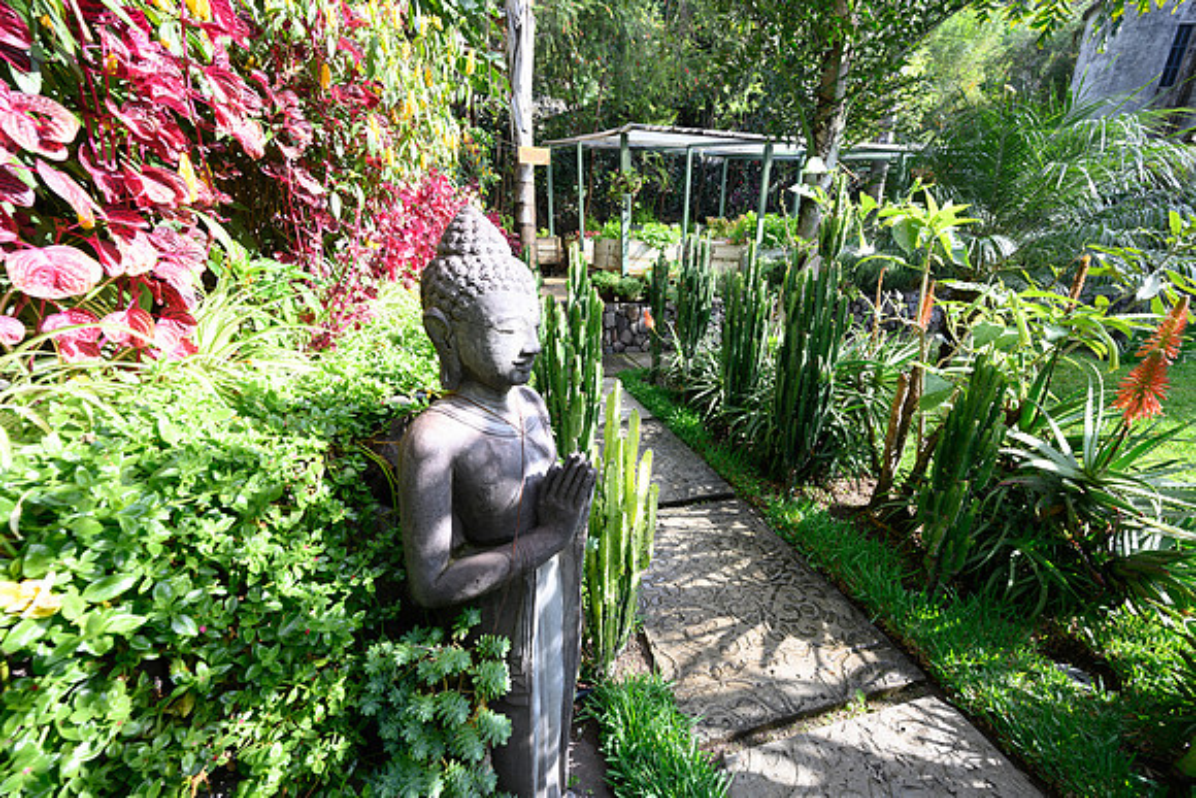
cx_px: 598
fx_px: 465
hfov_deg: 104.2
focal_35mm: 14
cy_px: 399
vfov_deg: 81.2
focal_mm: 14
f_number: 6.3
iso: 100
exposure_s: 1/50
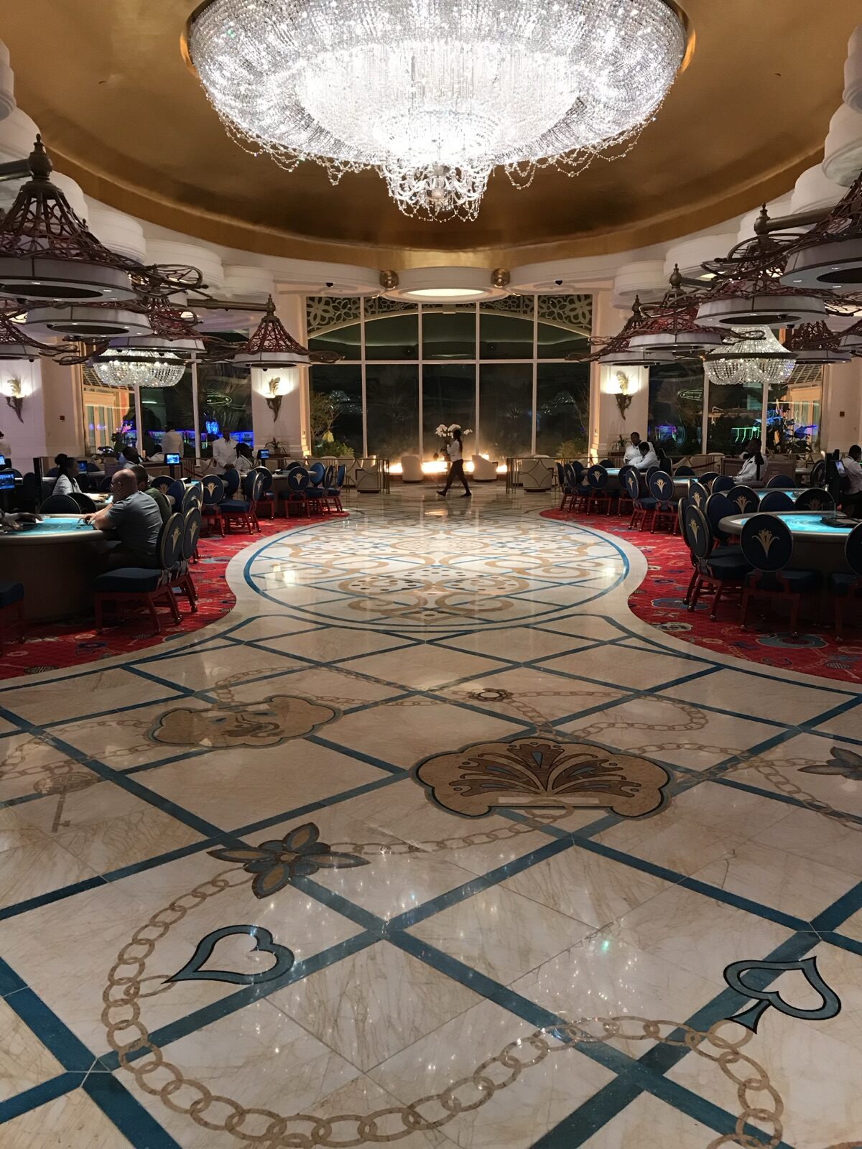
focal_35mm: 28
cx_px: 431
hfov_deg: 49.7
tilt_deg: -7.4
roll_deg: +0.2
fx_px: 930
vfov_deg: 63.4
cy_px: 574
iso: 50
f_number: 1.8
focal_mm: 3.99
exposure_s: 1/15
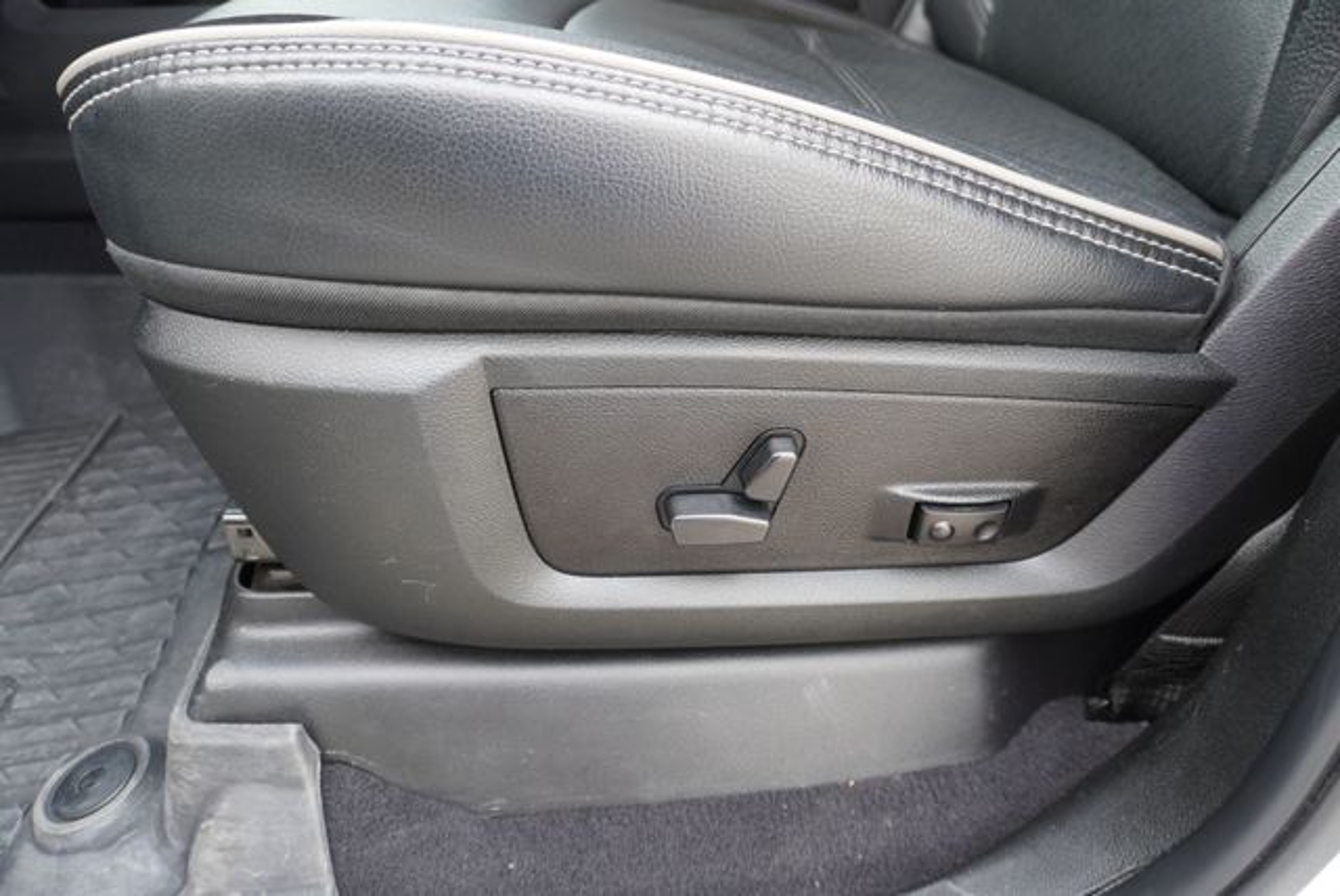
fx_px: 894
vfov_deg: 53.2
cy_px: 448
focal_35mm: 24
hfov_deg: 73.7
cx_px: 670
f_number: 4
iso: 250
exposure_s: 1/60
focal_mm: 16
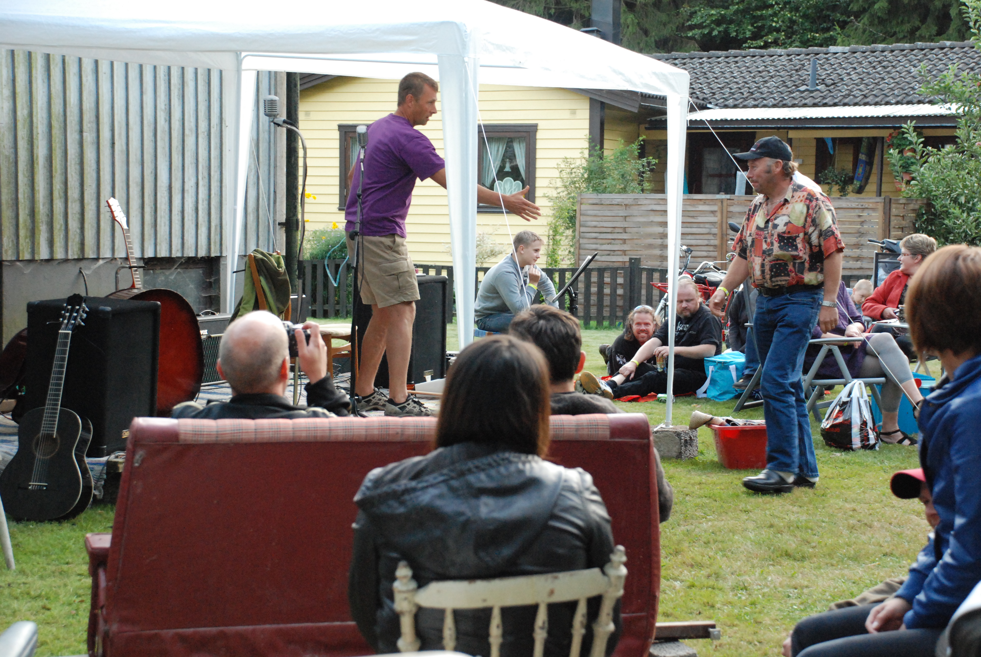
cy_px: 328
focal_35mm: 72
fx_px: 1964
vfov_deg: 19.0
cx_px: 490
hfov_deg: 28.0
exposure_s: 1/100
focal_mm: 48
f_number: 5
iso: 1600
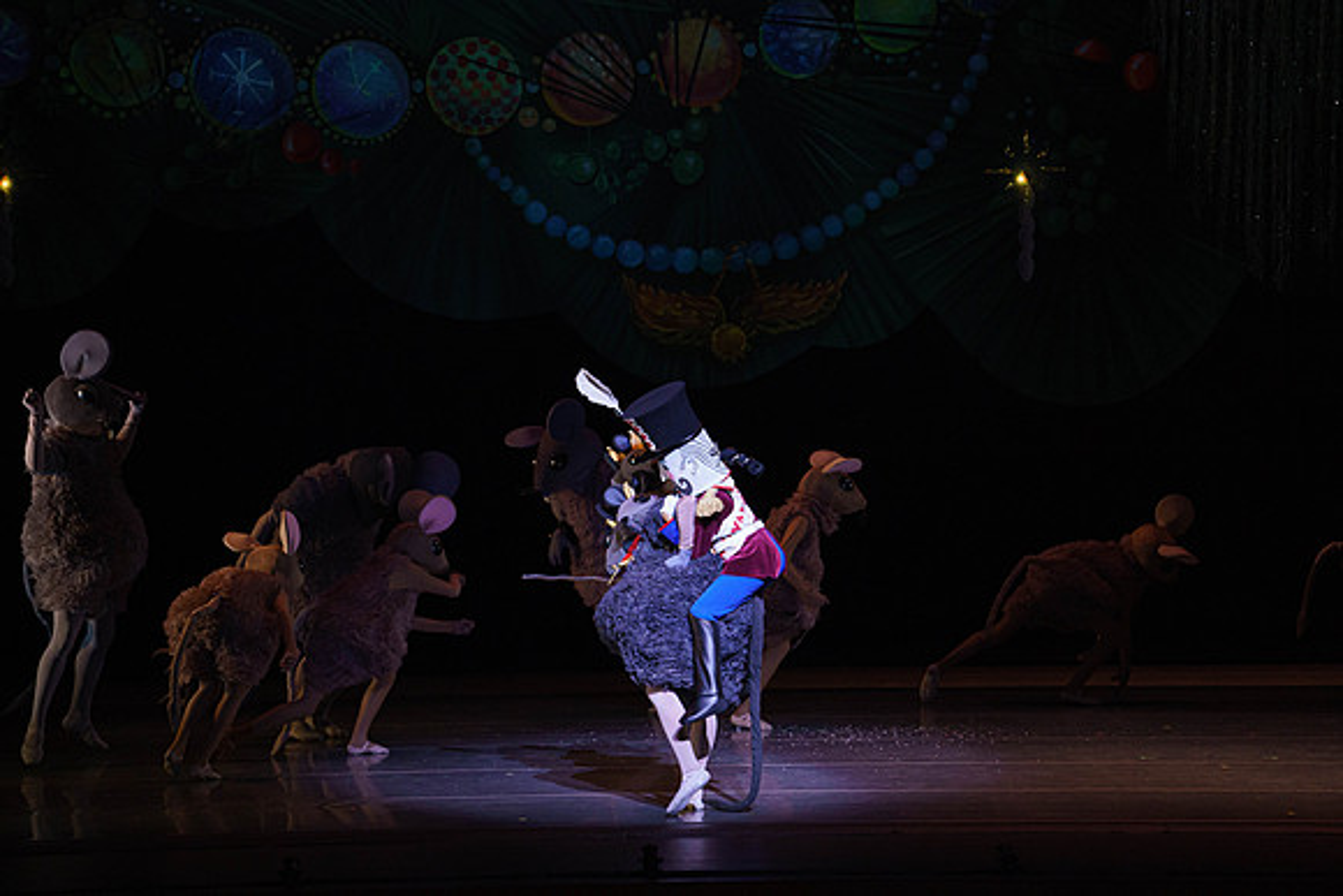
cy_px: 448
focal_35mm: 200
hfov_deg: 10.3
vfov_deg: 6.9
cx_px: 672
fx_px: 7463
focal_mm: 200
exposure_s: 1/320
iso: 5000
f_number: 7.1
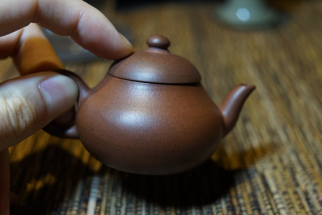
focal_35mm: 35
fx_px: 313
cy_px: 108
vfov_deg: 37.8
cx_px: 161
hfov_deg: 54.4
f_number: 4
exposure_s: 1/60
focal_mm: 35
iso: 640
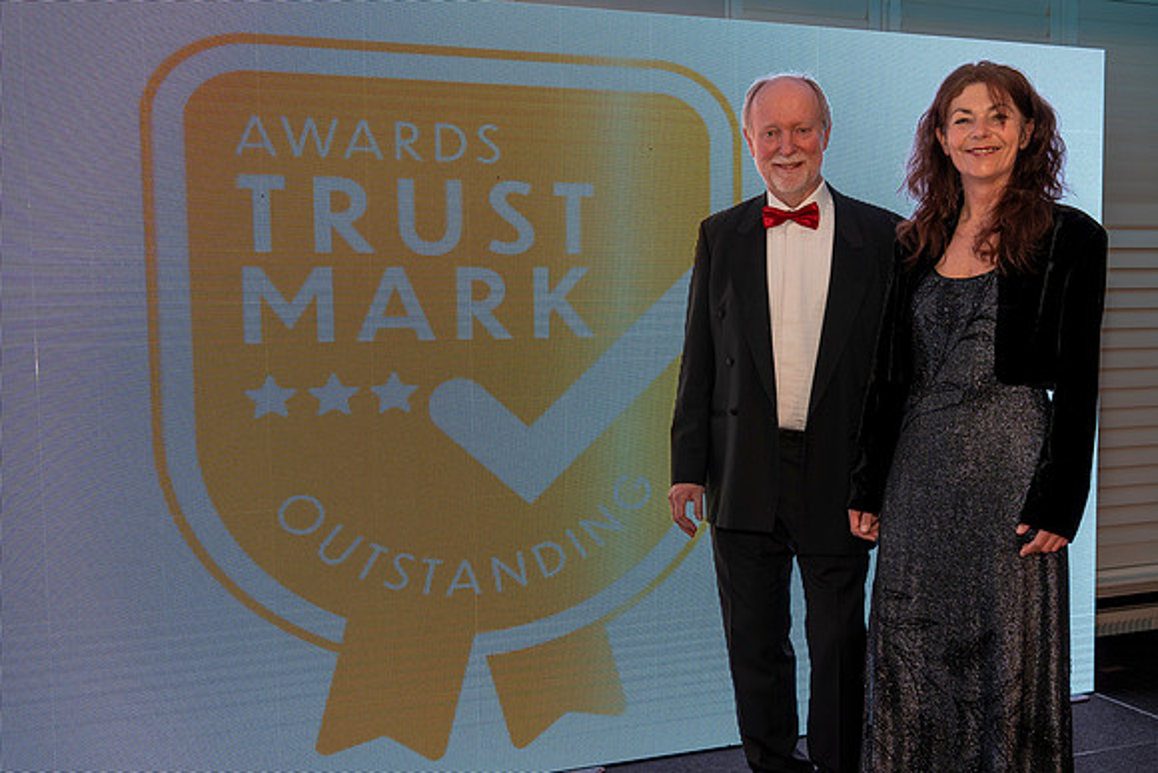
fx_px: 1274
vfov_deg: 33.7
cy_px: 410
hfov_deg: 48.7
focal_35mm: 40
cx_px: 655
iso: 125
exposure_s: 1/50
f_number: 5.6
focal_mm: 35
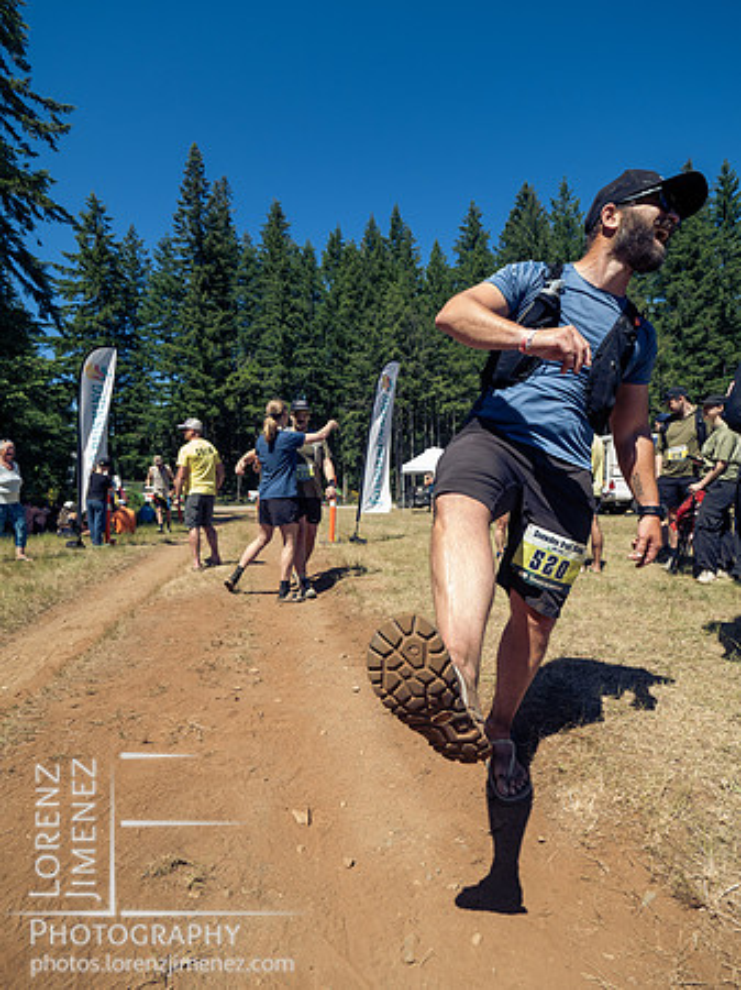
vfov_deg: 87.8
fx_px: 514
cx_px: 370
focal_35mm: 18
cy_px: 495
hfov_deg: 71.5
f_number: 4
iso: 125
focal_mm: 9
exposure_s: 1/800
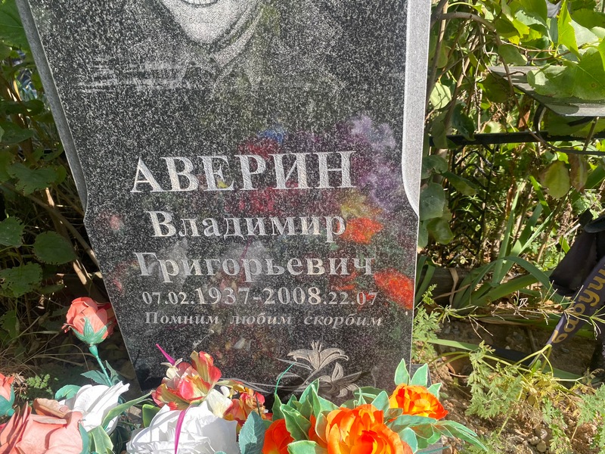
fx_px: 454
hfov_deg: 67.3
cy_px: 227
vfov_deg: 53.1
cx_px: 302
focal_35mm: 26
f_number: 1.8
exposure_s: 1/544
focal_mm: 4.25
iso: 32
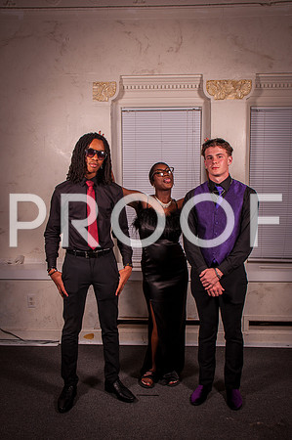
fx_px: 494
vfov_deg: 48.0
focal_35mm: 40
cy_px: 220
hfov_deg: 32.9
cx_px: 146
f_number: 14
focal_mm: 27
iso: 200
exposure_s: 1/125
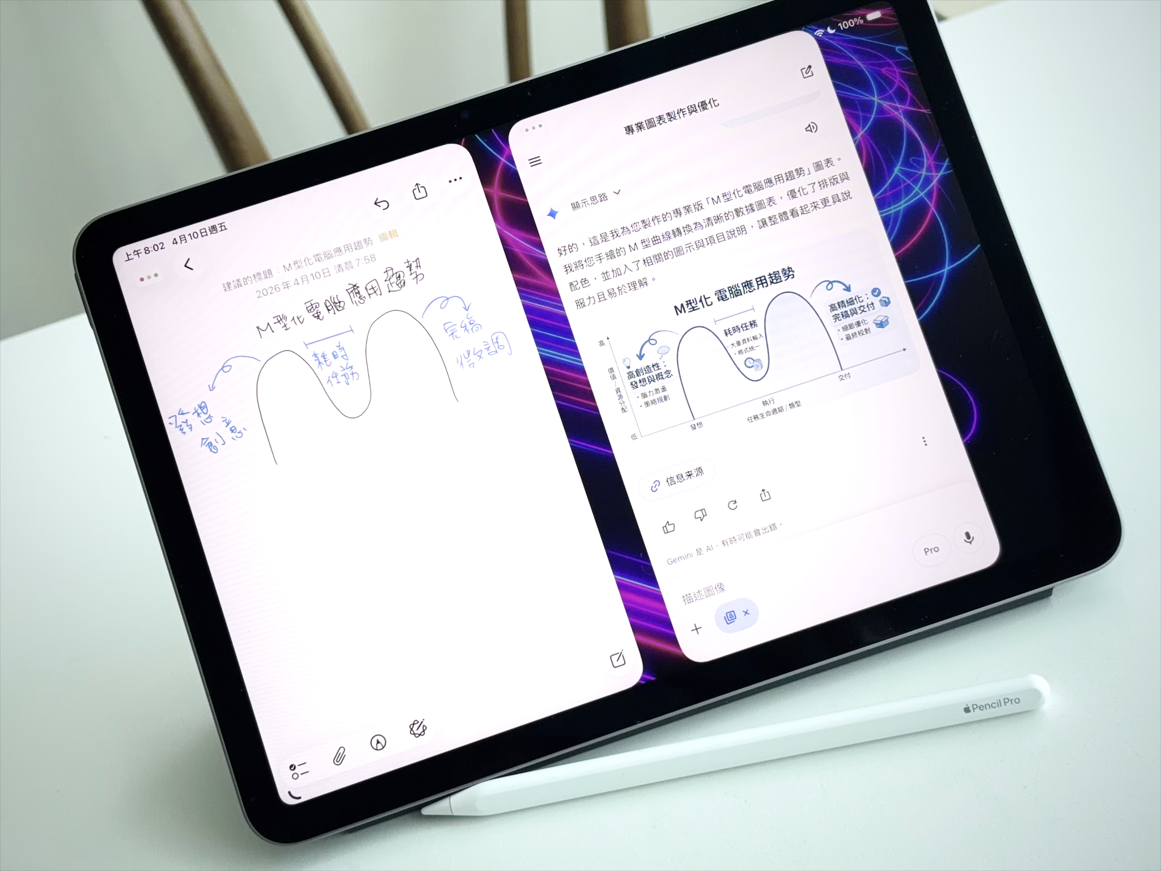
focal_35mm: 48
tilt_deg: -32.0
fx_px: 1610
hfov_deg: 39.7
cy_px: 436
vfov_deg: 30.3
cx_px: 580
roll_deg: +16.2
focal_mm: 5.96
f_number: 1.6
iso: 125
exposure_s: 1/113
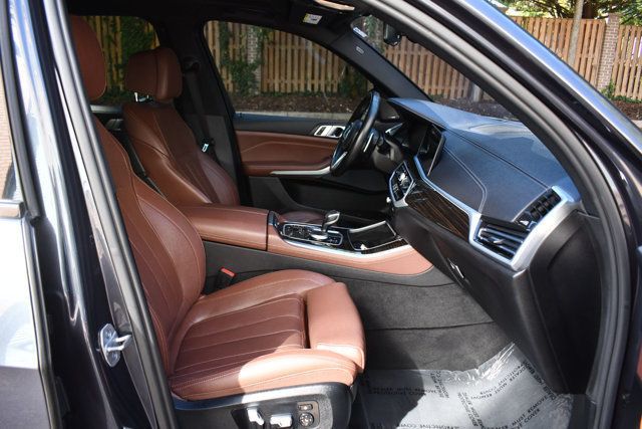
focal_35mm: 27
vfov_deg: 48.0
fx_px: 482
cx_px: 321
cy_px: 214
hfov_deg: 67.4
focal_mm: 18
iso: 720
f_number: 3.5
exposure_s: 1/250
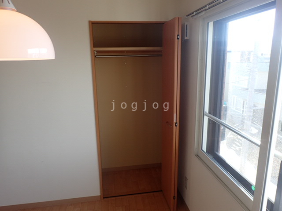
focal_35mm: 25
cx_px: 141
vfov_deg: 54.9
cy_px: 106
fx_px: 204
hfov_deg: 69.4
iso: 100
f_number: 2.8
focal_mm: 4.5
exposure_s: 1/60
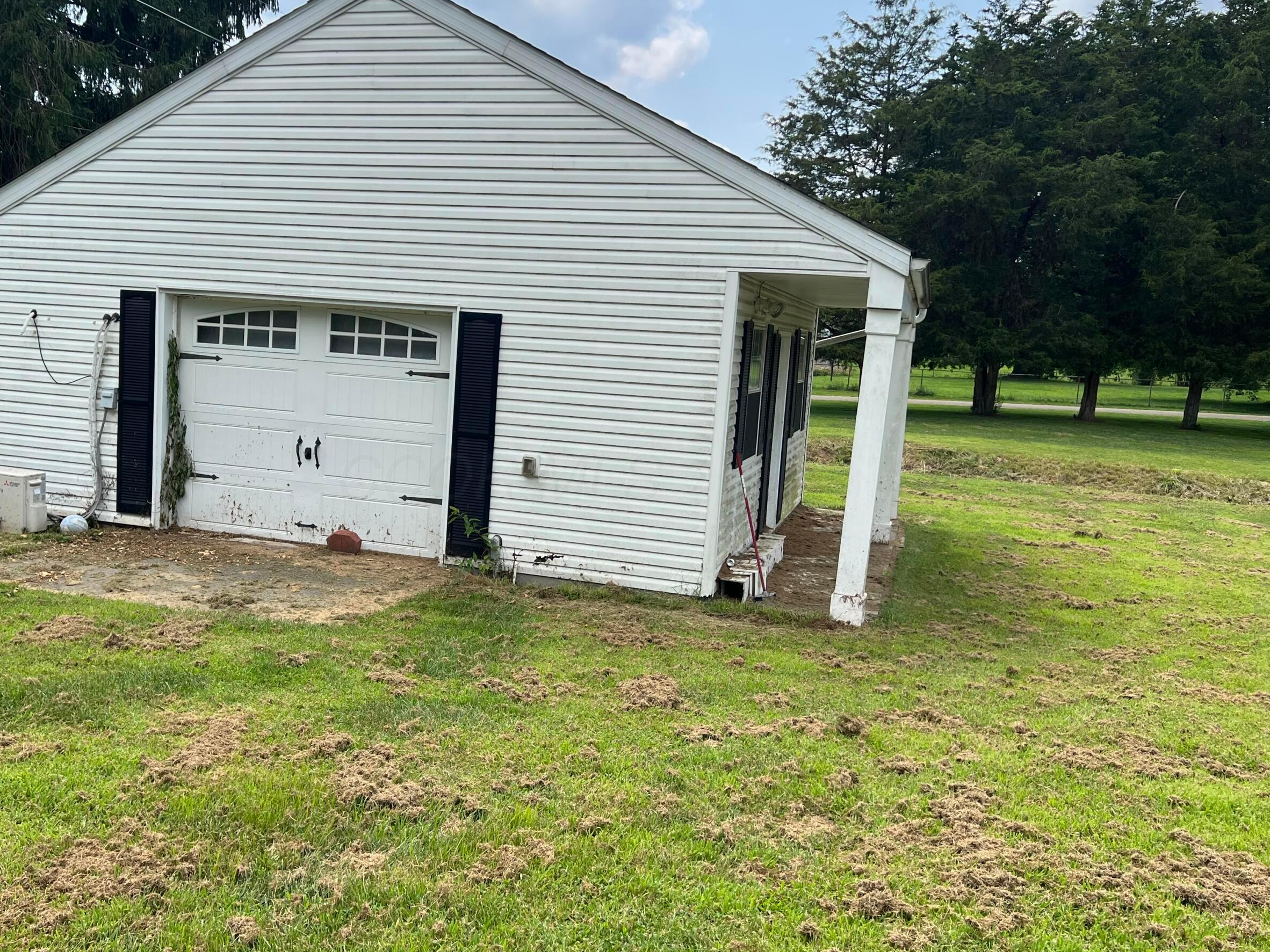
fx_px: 1211
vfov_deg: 42.9
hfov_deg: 54.9
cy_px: 477
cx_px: 500
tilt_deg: -5.7
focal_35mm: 33
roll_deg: -2.4
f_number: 1.5
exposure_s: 1/2353
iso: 50
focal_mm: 5.7
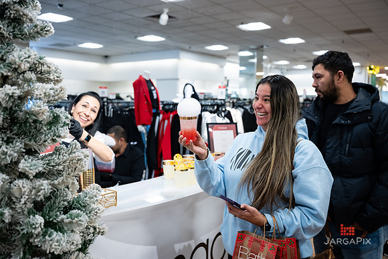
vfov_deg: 38.5
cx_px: 194
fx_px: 371
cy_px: 130
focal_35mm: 34
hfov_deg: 55.2
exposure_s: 1/100
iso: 1000
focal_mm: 34
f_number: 3.2
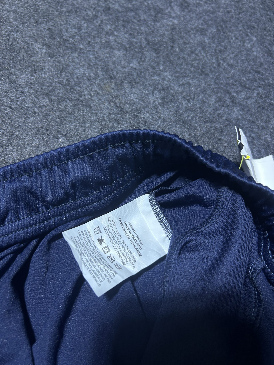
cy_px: 182
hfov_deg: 53.1
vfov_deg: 67.3
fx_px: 274
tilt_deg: -52.2
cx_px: 137
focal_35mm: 26
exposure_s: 1/50
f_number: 1.5
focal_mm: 5.7
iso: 64
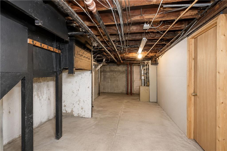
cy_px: 76
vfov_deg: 77.3
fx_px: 95
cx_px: 114
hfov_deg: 100.4
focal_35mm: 15
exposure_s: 1/60
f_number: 7.1
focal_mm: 10
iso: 2000
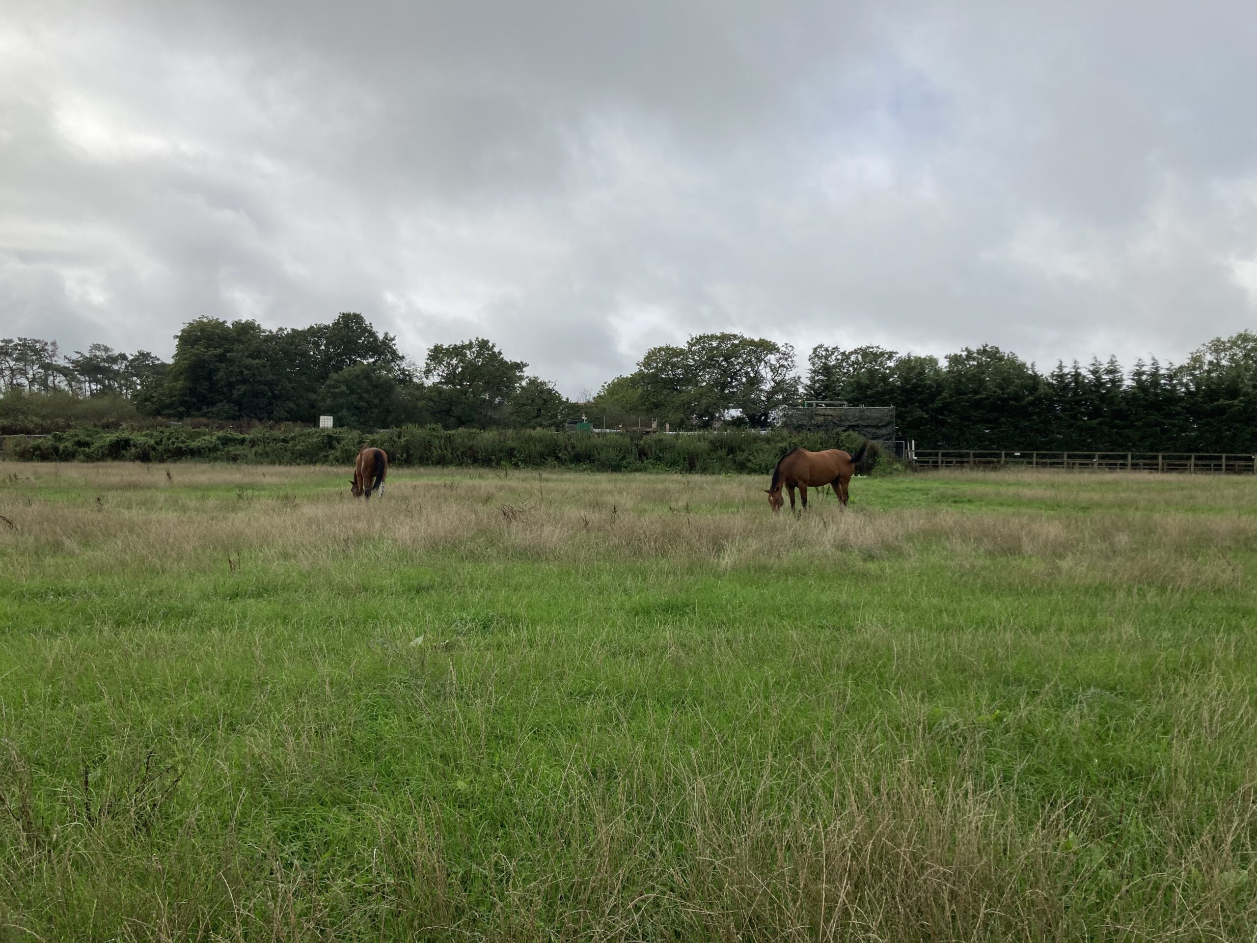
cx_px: 628
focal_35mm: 28
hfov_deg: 63.4
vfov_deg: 49.7
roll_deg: -0.7
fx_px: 1017
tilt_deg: -0.1
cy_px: 472
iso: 20
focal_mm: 3.99
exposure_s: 1/2525
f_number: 1.8
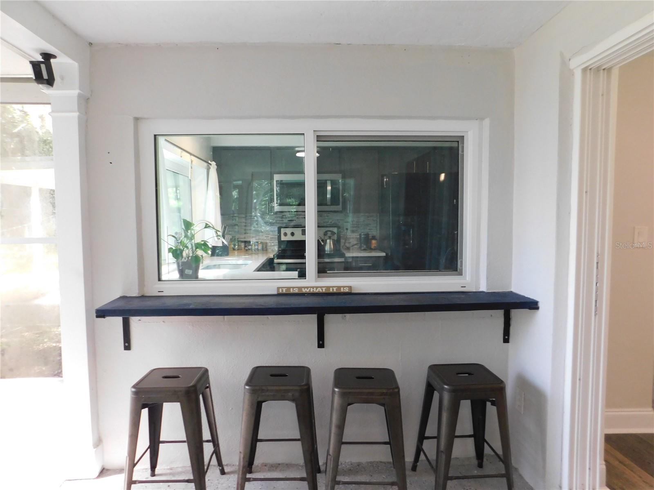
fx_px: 435
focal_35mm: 23
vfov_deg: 58.9
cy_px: 245
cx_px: 327
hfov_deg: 73.9
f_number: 3
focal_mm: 4
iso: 320
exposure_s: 1/30
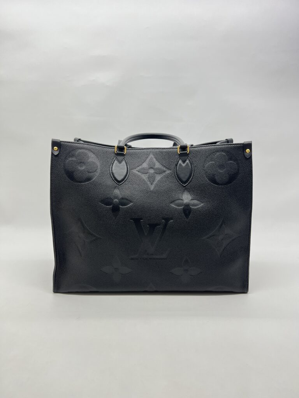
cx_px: 150
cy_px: 199
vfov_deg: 67.3
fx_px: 299
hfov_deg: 53.1
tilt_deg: -10.5
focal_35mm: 26
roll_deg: -0.4
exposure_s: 1/100
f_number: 1.5
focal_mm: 5.7
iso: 32
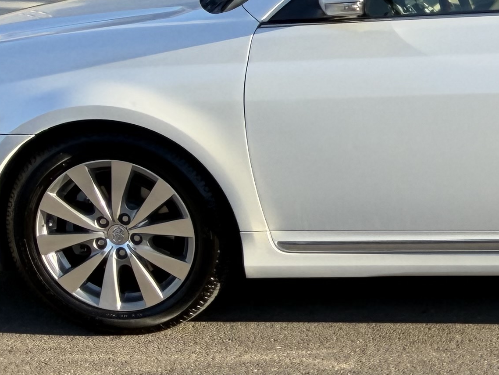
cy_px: 190
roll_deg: -1.4
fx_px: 1226
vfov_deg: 17.4
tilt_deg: -17.6
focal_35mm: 85
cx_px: 661
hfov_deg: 20.8
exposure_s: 1/507
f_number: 2.2
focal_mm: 2.22
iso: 50
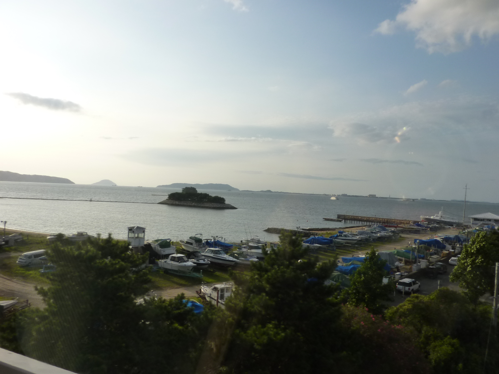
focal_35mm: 25
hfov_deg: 69.4
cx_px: 250
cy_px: 187
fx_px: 360
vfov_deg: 54.9
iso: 125
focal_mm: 4.1
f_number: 5
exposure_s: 1/400
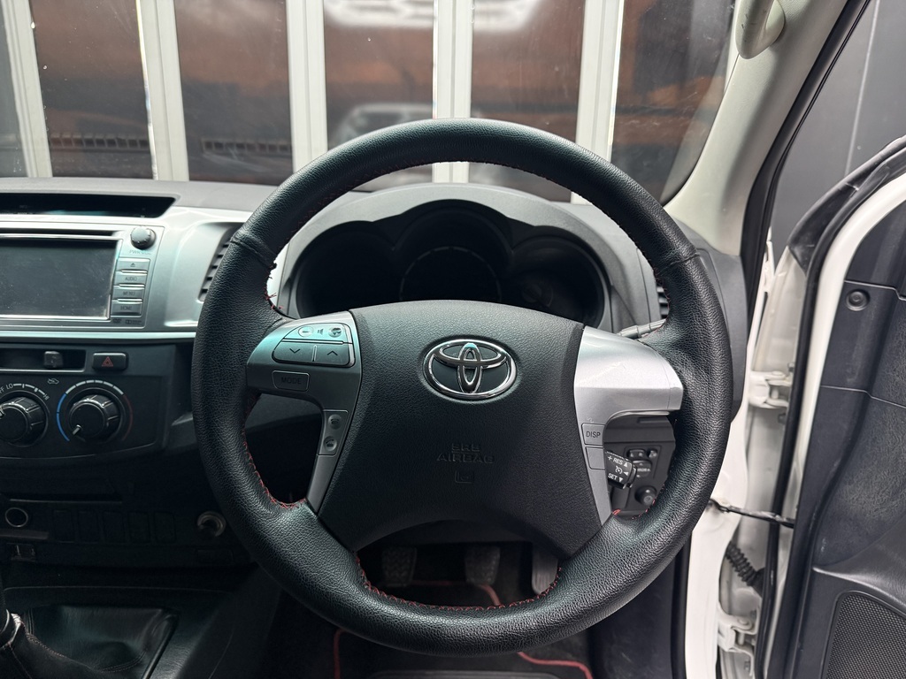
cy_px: 340
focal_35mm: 24
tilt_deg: -15.1
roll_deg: -1.6
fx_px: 628
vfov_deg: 56.8
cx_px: 453
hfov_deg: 71.6
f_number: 1.78
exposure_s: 1/50
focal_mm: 6.76
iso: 320
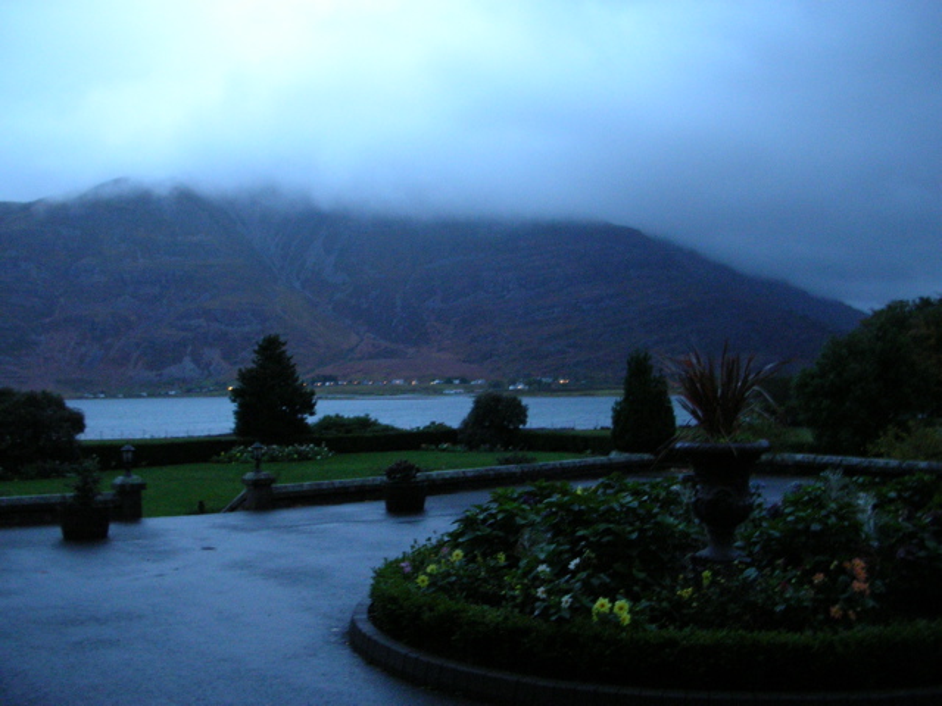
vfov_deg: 37.7
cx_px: 471
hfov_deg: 49.0
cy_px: 353
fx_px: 1034
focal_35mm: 38
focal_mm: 5.8
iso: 200
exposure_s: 1/4.5
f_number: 2.8
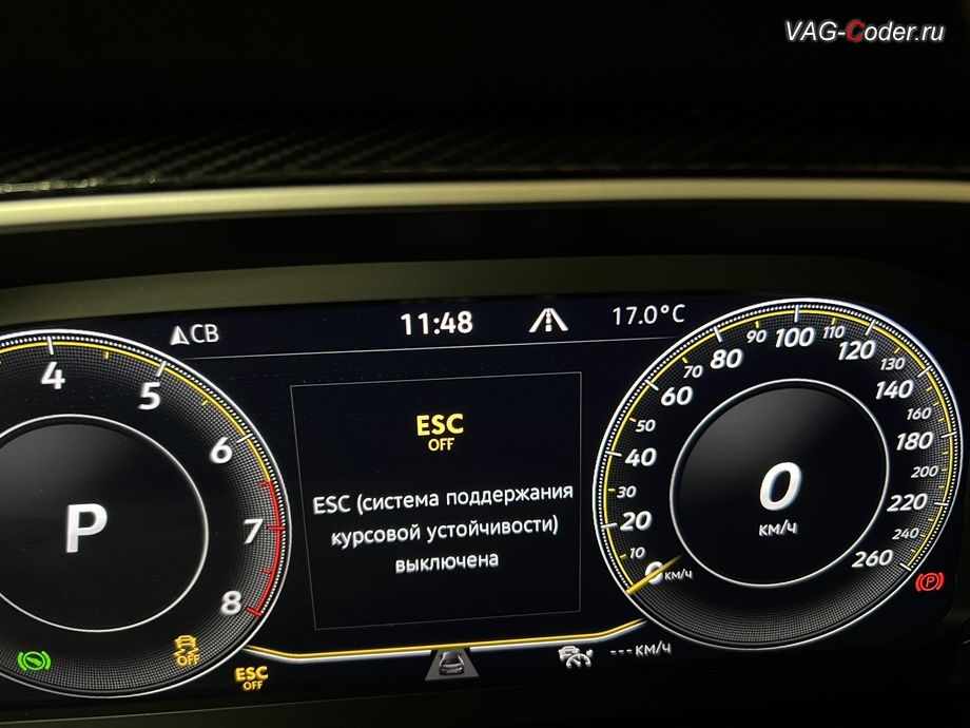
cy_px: 364
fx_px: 729
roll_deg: +0.3
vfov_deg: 53.1
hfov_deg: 67.3
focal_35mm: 26
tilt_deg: -24.7
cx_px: 485
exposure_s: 1/28
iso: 800
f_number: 1.5
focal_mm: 5.7
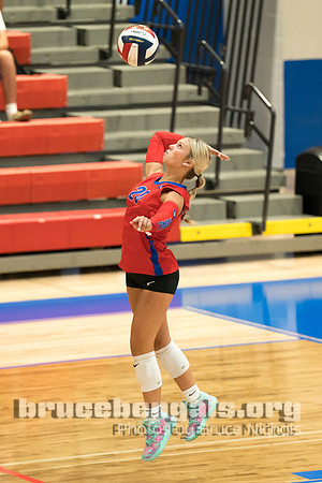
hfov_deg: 4.9
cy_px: 244
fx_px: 3768
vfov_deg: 7.3
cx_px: 166
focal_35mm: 281
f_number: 2.8
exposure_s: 1/1000
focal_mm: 171
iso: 4000
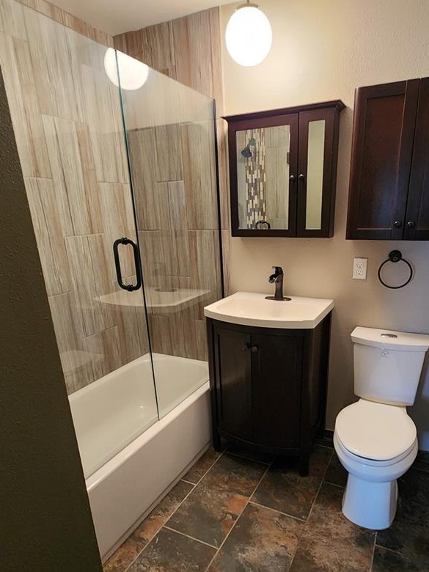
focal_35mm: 20
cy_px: 330
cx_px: 246
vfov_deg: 81.2
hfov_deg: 65.6
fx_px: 330
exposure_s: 1/40
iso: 400
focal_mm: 2.2
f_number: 2.2
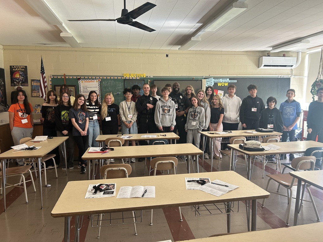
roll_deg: +0.8
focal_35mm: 26
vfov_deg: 53.1
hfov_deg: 67.3
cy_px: 121
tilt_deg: -6.0
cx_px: 162
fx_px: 243
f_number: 1.5
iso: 160
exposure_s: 1/60
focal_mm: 5.7
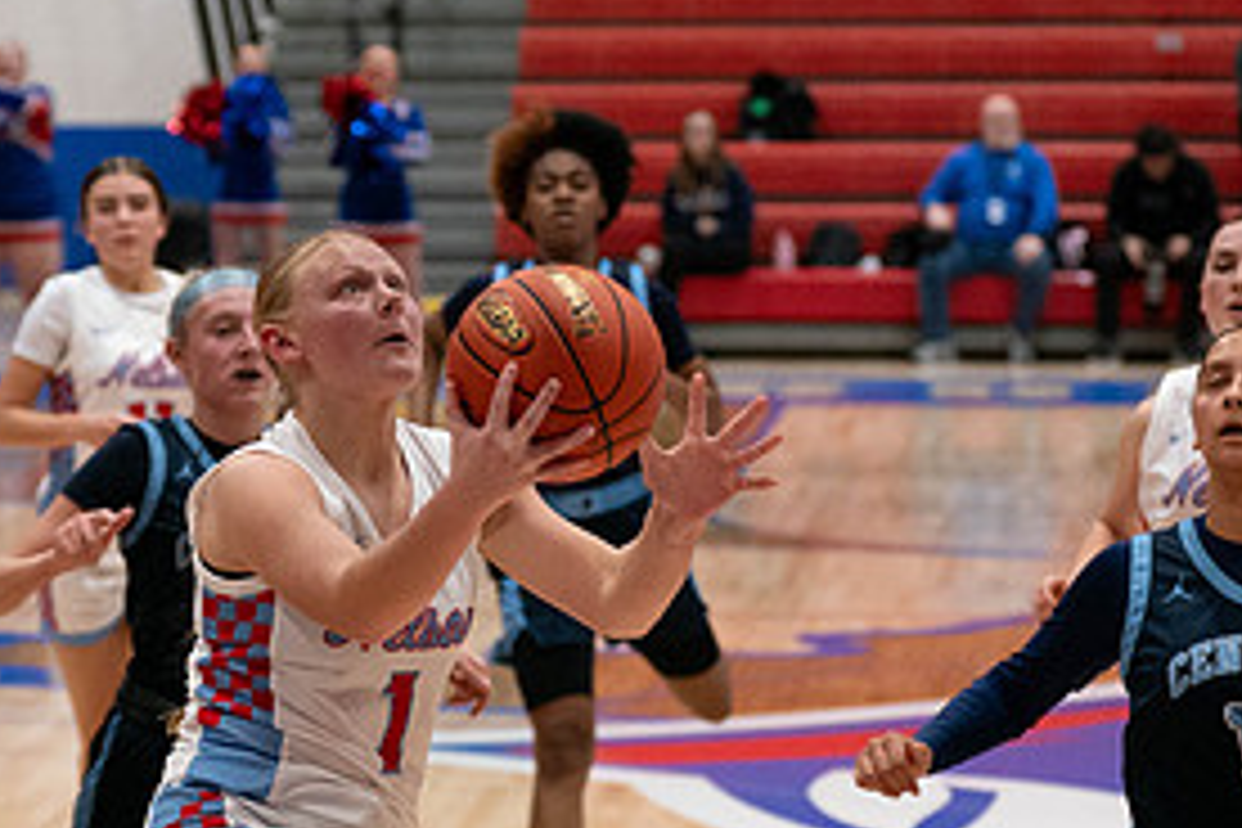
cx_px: 447
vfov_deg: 7.3
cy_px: 531
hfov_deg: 11.0
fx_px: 6451
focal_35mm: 187
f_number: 2.8
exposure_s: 1/1000
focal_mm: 70
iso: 3200
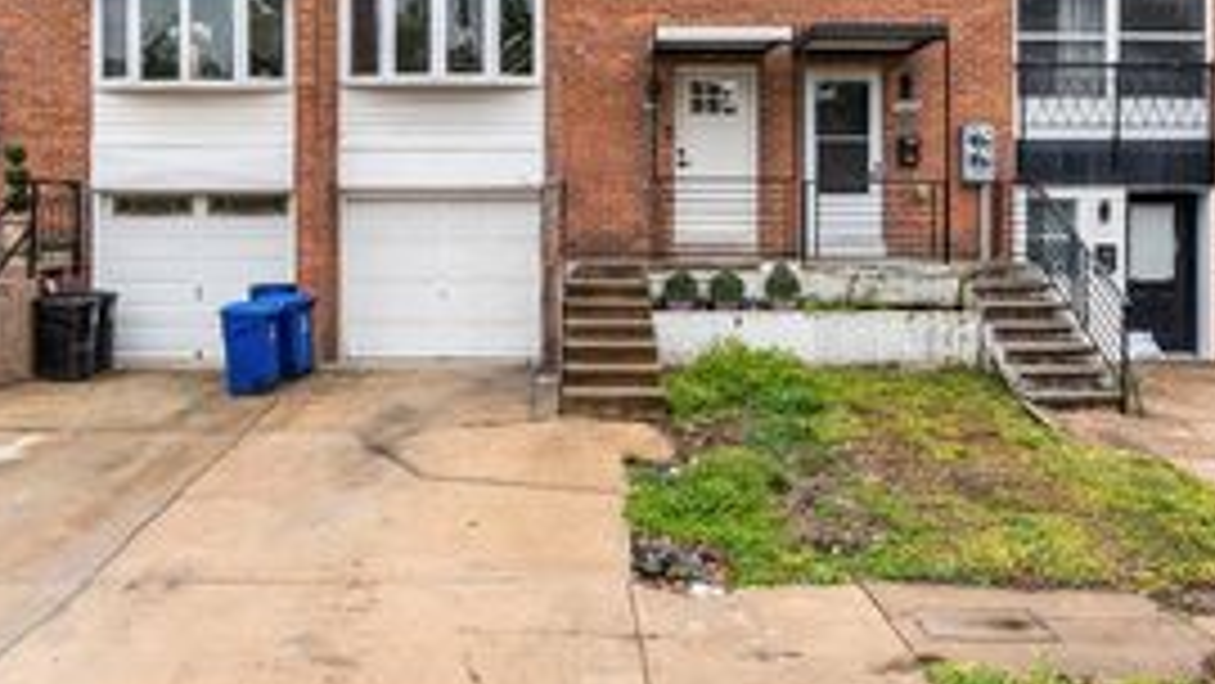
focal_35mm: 31
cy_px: 187
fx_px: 999
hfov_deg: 62.6
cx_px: 572
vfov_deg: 37.1
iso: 125
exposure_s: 1/200
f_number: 9
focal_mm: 16
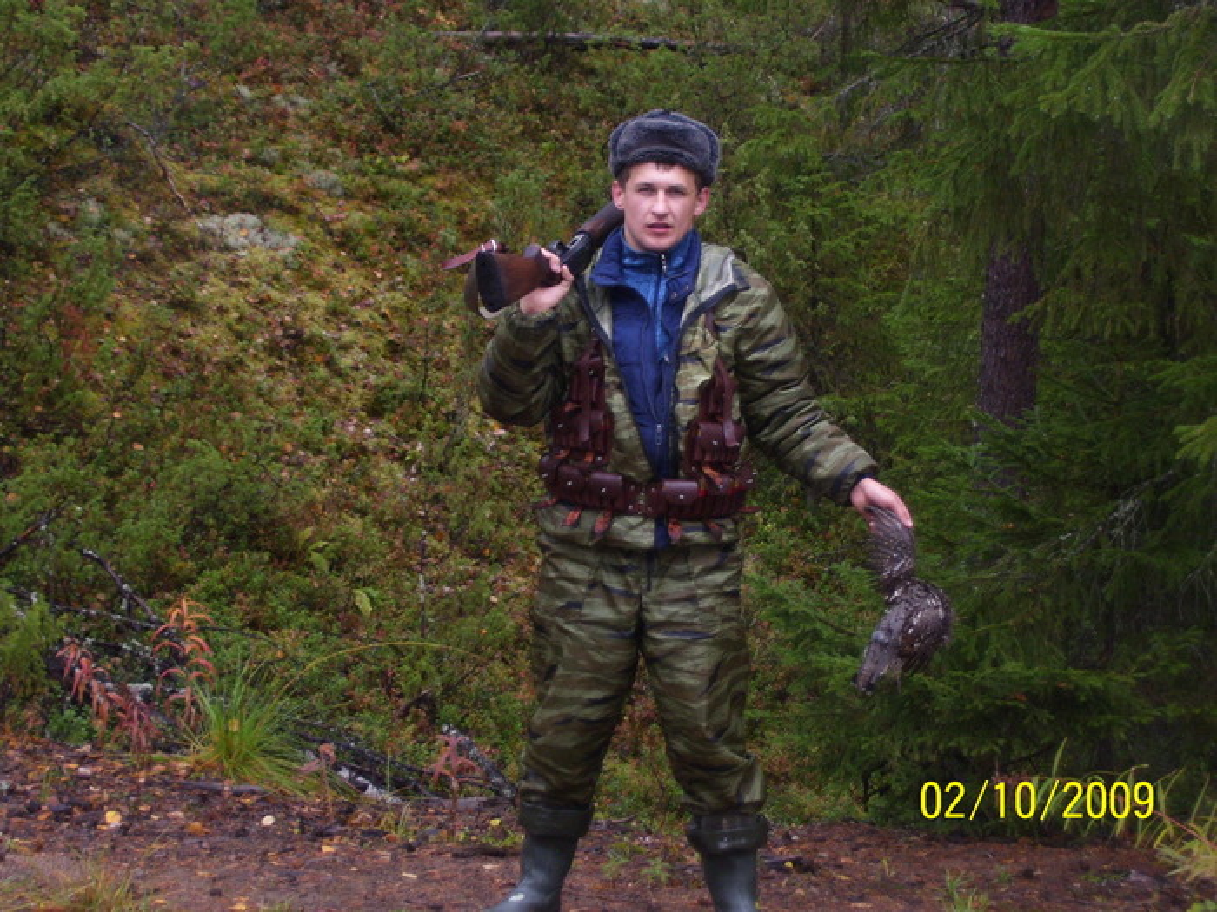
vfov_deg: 17.0
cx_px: 608
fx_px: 3059
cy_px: 456
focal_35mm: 87
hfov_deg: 22.5
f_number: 4.3
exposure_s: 1/90
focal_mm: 14.3
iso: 125
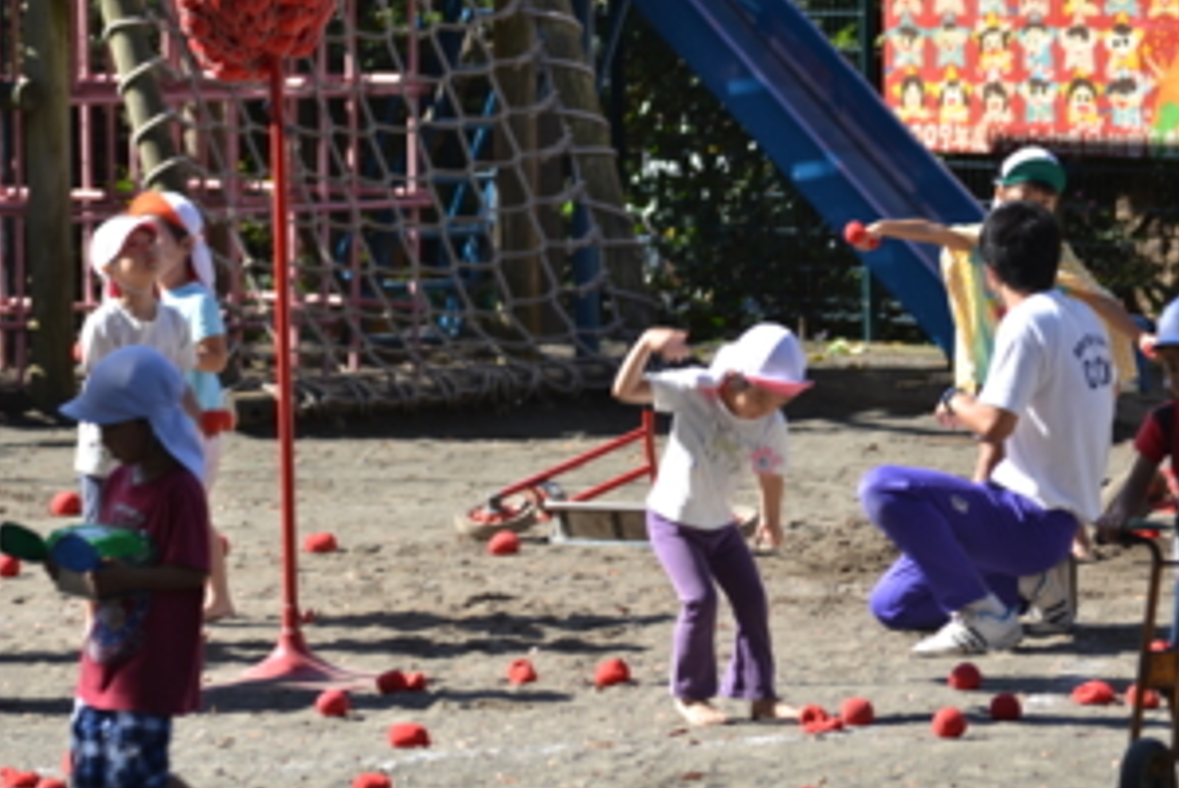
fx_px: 7569
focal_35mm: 231
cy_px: 296
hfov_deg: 8.9
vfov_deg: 6.0
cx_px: 447
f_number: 6.3
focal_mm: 116
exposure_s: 1/200
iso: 100
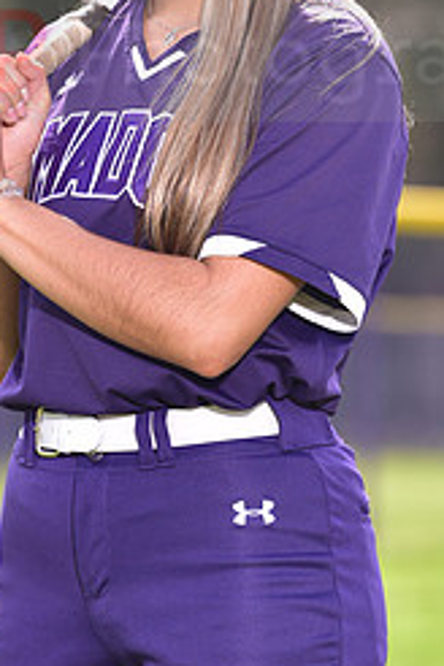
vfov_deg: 4.7
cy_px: 35
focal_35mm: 437
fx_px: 8084
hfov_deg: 3.1
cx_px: 267
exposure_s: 1/250
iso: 100
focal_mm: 185
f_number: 5
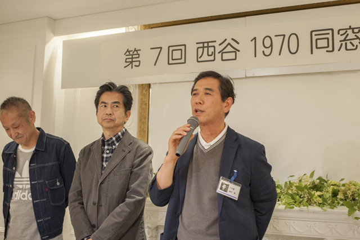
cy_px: 120
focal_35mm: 35
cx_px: 180
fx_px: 350
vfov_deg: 37.8
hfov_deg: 54.5
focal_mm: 35
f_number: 5.6
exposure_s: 1/100
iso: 560
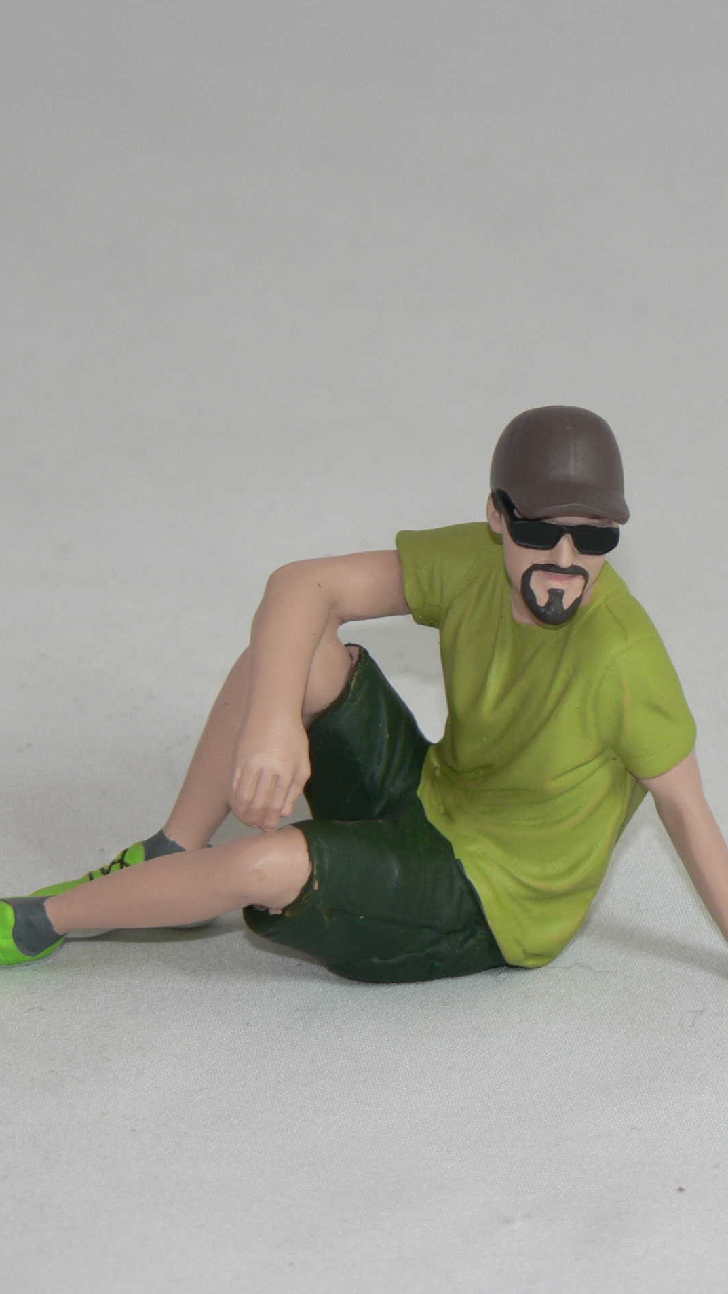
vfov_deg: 11.3
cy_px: 649
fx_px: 6521
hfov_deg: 6.4
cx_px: 469
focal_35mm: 190
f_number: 3.2
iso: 80
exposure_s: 1/60
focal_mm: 21.6
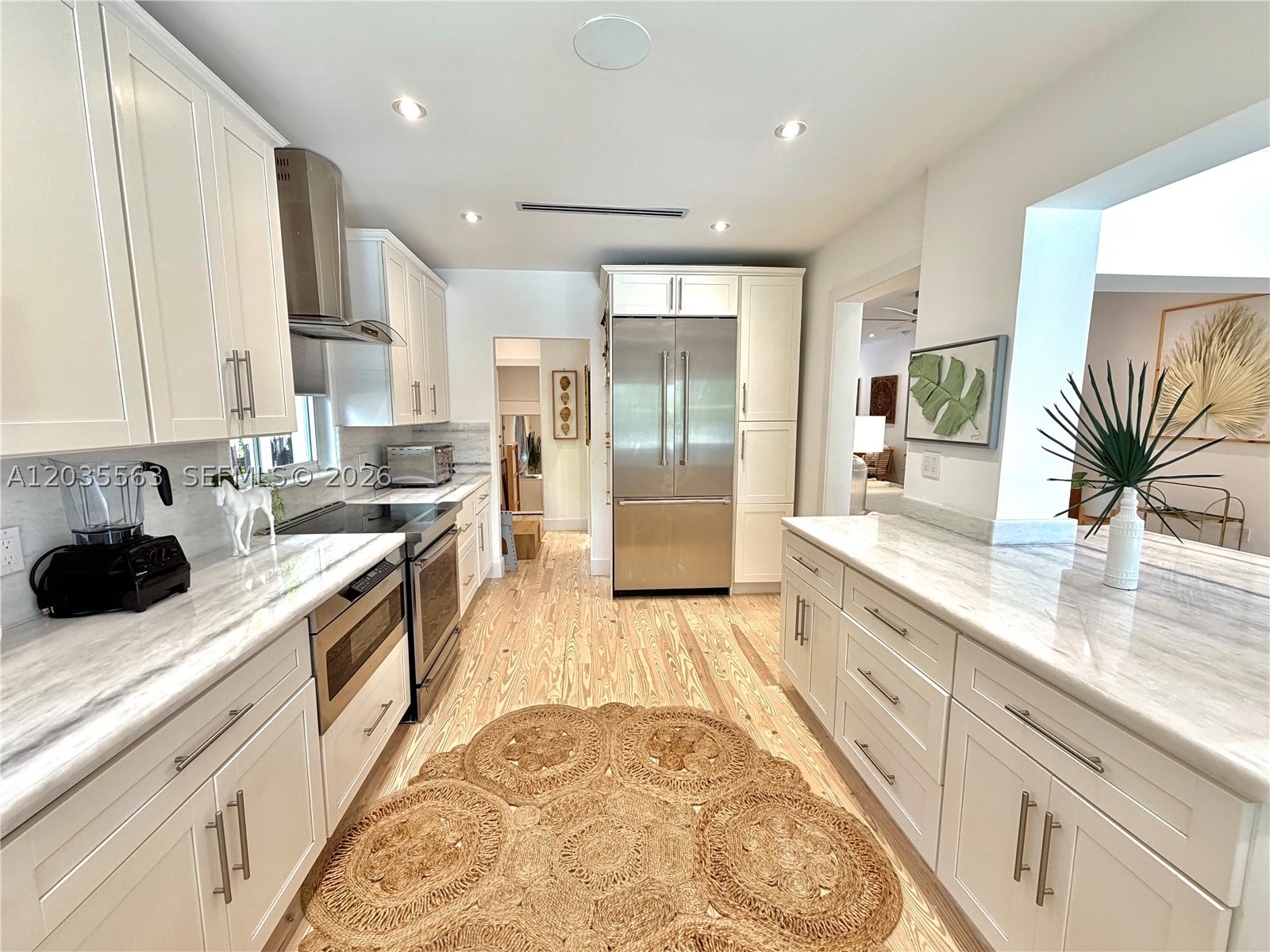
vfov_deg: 85.7
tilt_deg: -4.6
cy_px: 476
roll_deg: +1.2
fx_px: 514
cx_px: 635
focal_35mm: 14
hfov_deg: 102.1
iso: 125
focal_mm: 2.22
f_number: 2.2
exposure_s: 1/115
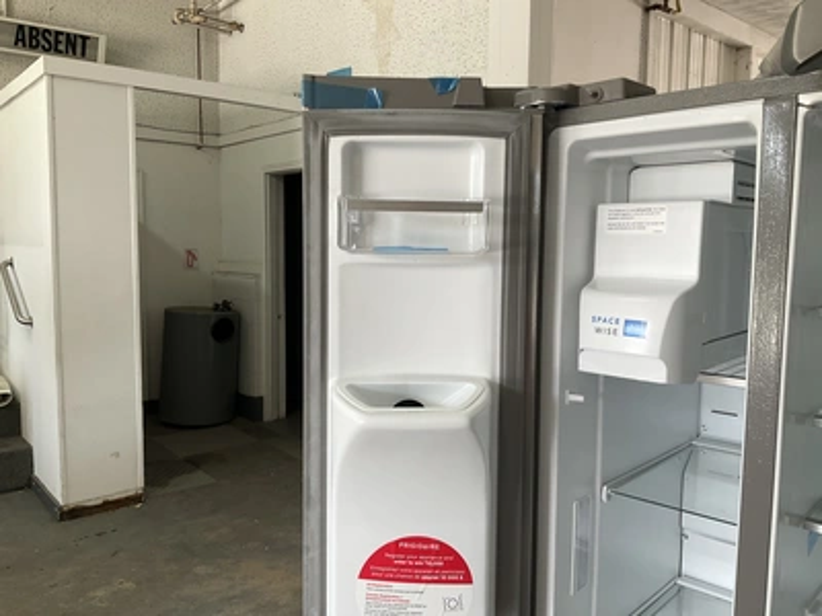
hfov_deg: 61.7
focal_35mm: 29
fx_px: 689
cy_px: 308
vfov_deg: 48.2
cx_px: 411
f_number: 1.8
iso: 64
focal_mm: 3
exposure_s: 1/120
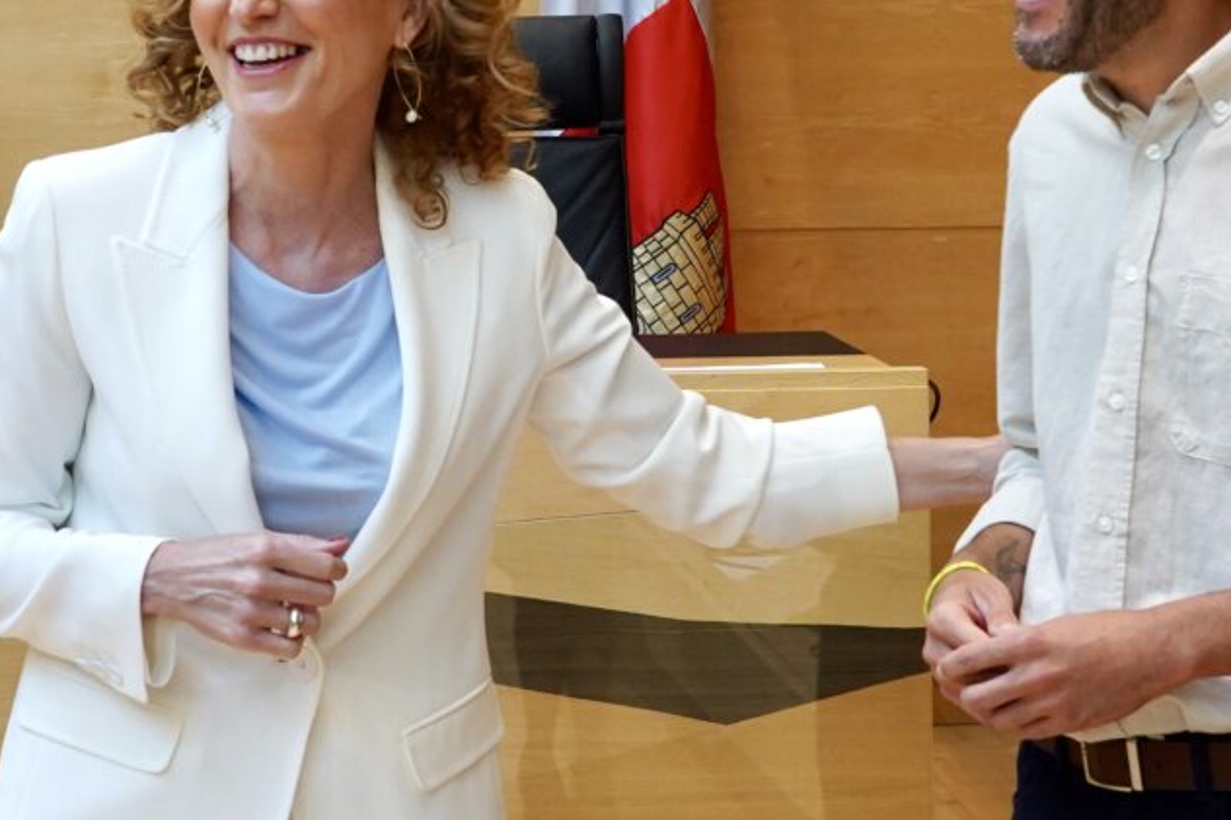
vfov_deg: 16.1
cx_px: 557
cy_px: 343
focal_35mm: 85
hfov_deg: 23.9
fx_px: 2906
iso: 2500
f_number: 9
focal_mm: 42
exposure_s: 1/125
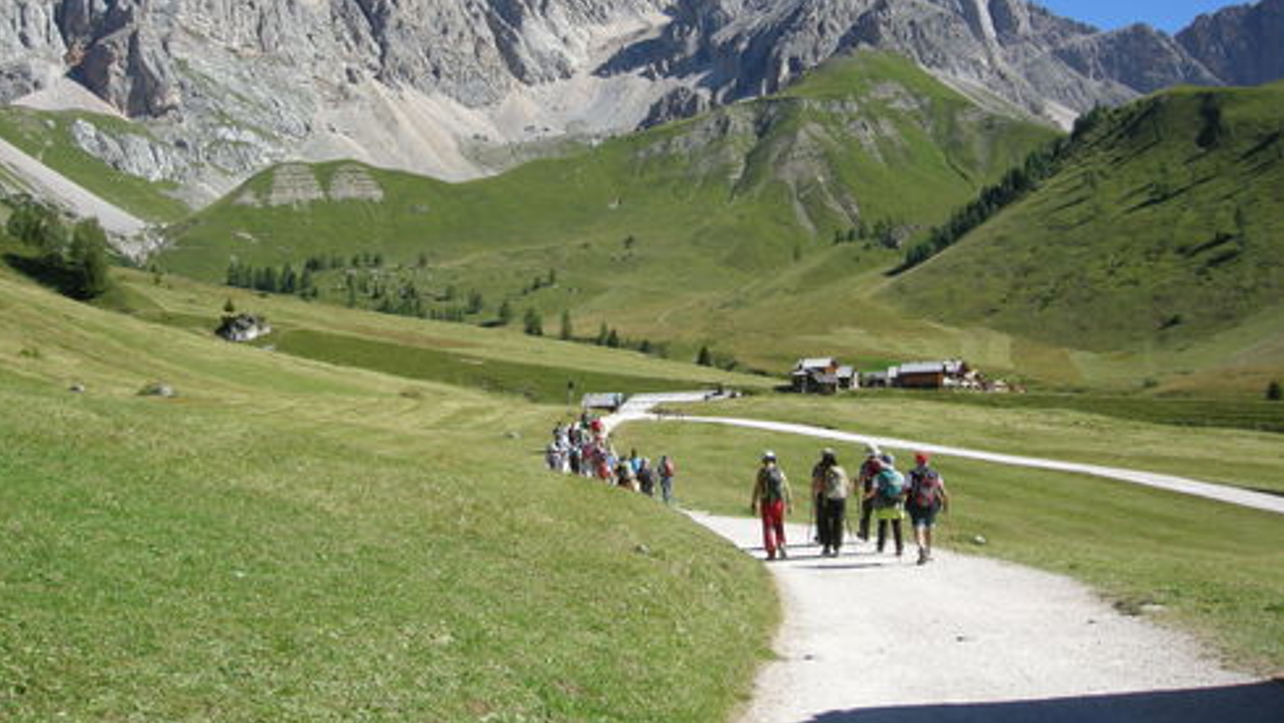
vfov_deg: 29.6
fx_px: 1362
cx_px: 634
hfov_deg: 50.5
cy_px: 255
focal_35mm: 40
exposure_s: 1/220
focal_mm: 7.5
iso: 64
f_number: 5.4
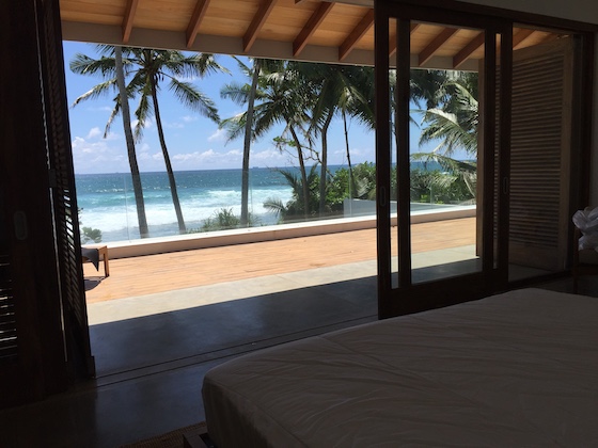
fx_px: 501
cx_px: 299
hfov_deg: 61.7
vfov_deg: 48.2
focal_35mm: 29
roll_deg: -0.2
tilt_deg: -3.9
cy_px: 224
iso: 32
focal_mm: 4.15
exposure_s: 1/2475
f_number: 2.2
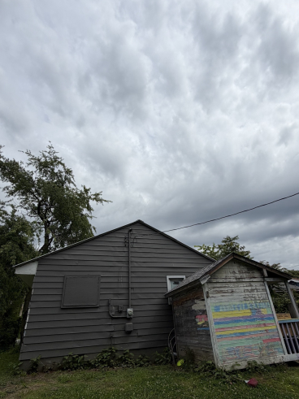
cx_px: 157
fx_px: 219
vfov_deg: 84.3
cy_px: 223
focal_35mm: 19
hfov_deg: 68.6
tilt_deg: +25.2
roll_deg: +2.5
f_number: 2.2
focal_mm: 2.22
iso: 20
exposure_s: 1/2165
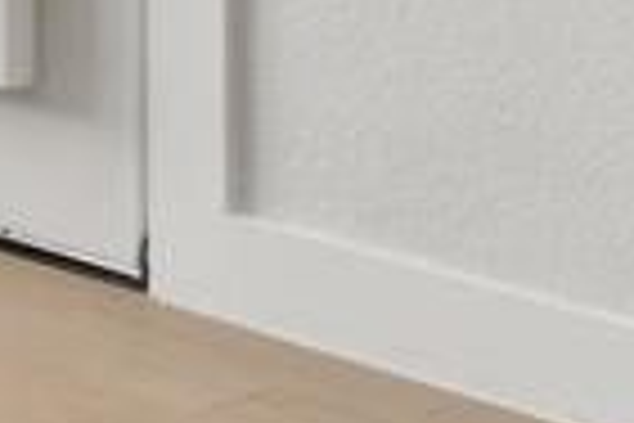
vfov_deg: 8.6
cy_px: -603
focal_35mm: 145
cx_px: -1623
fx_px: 2553
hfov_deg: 9.0
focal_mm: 20
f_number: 10
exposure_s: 1/5
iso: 400
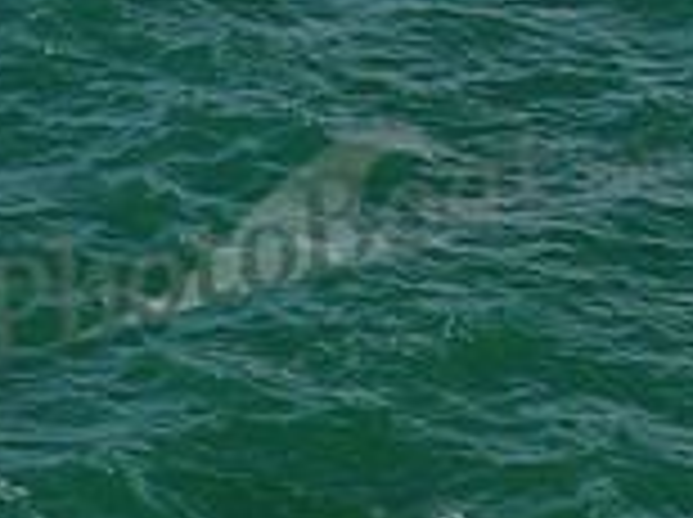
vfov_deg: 8.1
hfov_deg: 10.6
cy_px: 565
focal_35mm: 181
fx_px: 3618
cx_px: -279
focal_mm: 8.6
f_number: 3.8
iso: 100
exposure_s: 1/1000
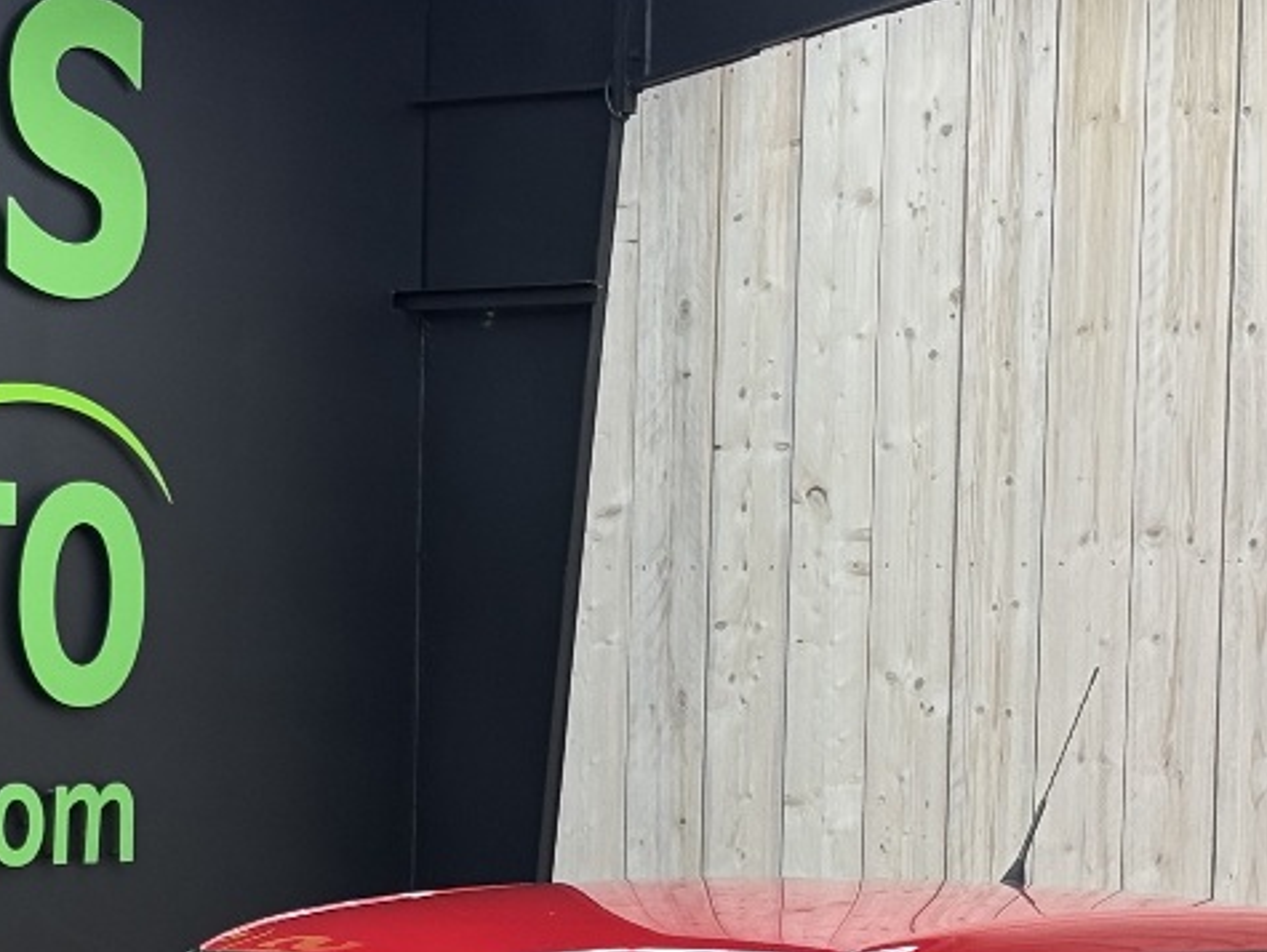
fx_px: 5128
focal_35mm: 140
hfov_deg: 14.0
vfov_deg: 10.5
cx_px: 307
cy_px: 933
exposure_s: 1/50
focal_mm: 5.96
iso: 32
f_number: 1.6
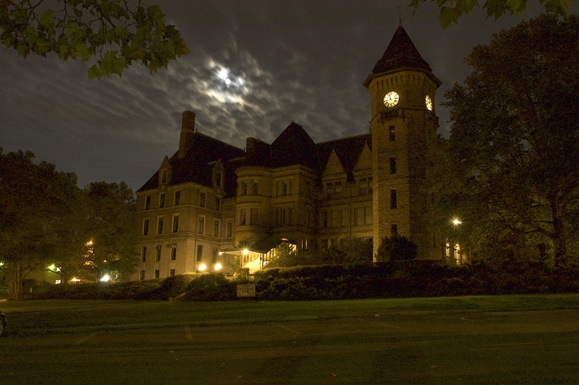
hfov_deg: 53.2
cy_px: 192
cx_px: 290
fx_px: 578
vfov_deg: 36.8
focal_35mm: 36
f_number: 11
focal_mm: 24
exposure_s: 9
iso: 400
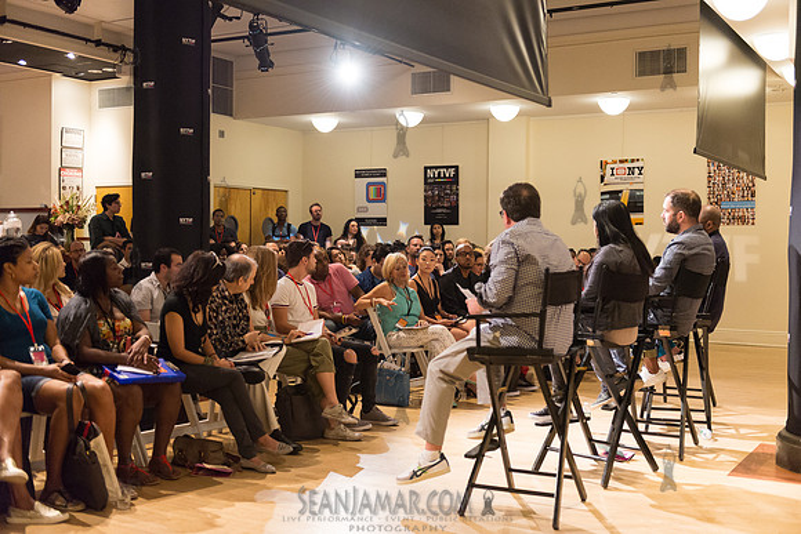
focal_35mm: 42
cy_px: 267
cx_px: 400
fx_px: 935
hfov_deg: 46.4
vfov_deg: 31.9
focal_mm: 42
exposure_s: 1/400
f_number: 2.8
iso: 4000
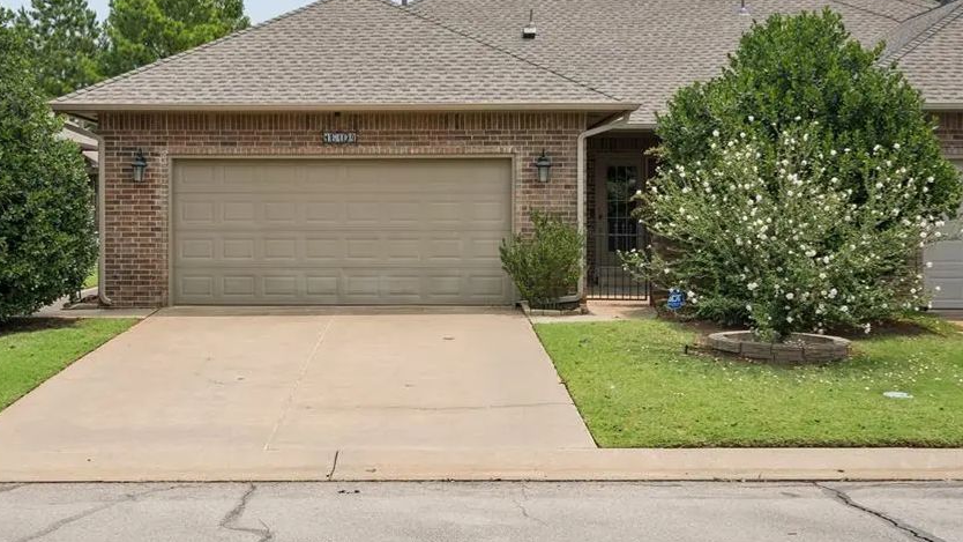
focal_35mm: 45
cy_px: 228
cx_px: 390
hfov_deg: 45.3
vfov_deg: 26.5
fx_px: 1149
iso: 200
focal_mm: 35
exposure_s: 1/400
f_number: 8
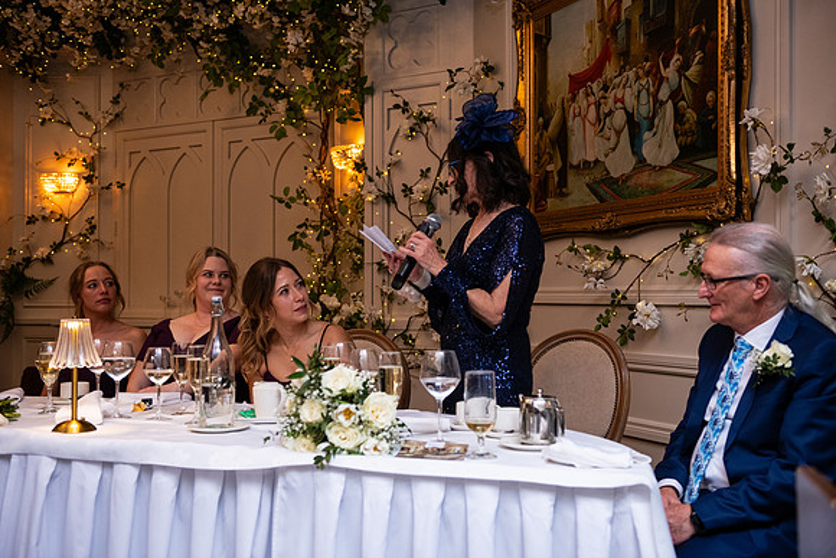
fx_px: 929
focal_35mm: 40
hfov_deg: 48.4
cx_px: 418
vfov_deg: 33.4
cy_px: 279
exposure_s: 1/160
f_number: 3.5
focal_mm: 40
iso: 1000
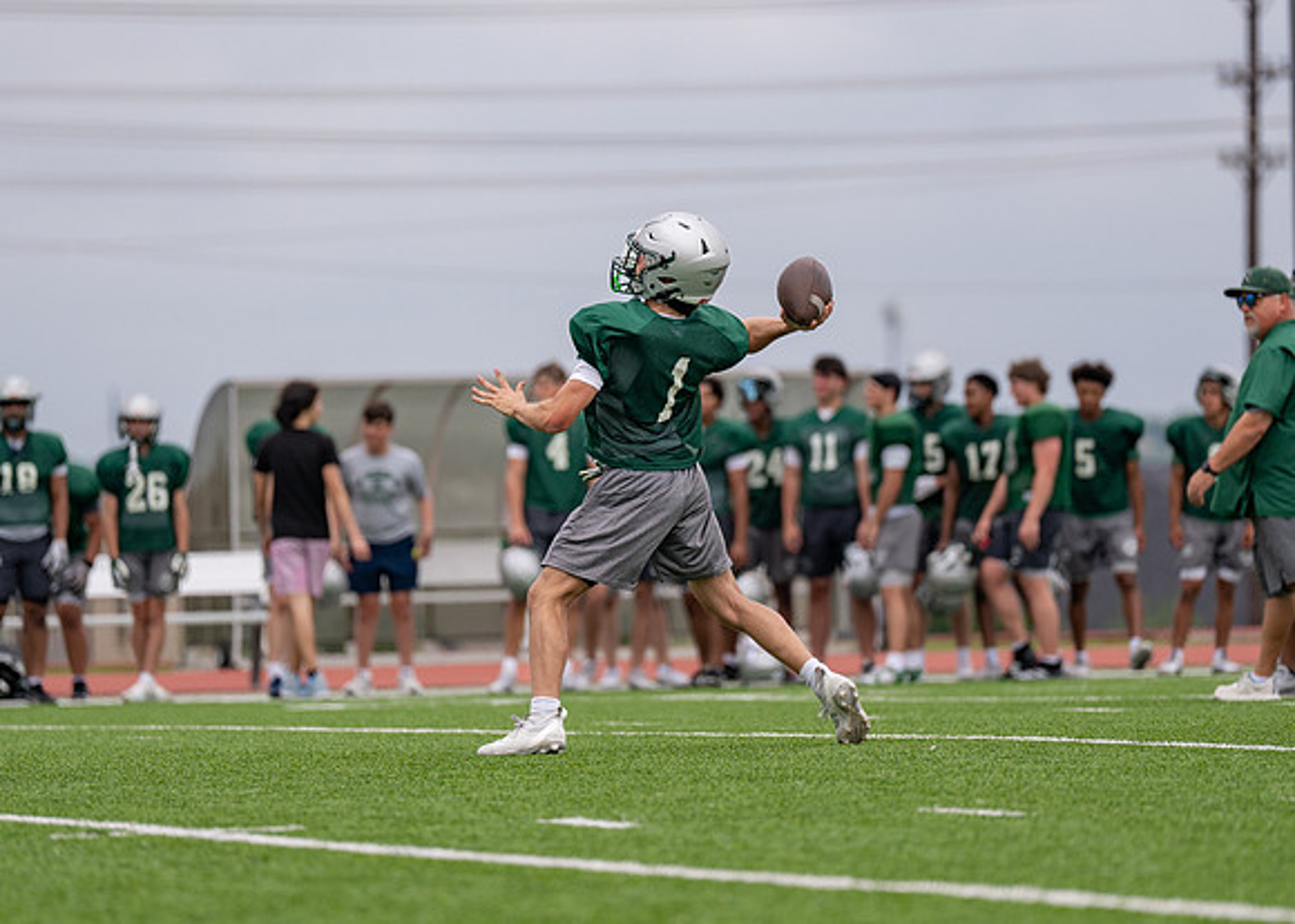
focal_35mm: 261
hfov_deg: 7.7
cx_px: 648
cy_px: 452
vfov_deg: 5.5
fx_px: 9586
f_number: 2.8
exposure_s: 1/3200
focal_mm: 200
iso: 200
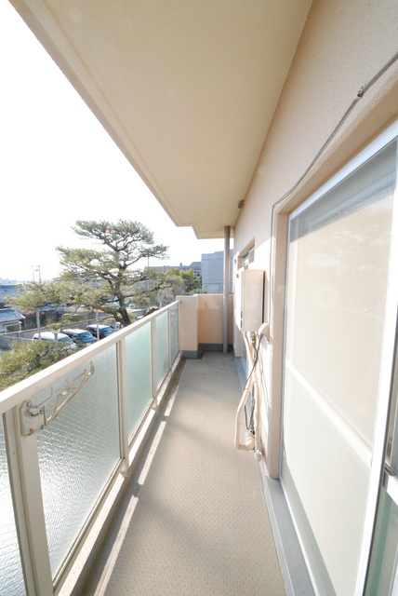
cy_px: 298
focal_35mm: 12
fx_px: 199
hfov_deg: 90.1
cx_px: 199
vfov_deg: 112.6
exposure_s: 1/400
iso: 1600
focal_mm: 8
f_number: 10
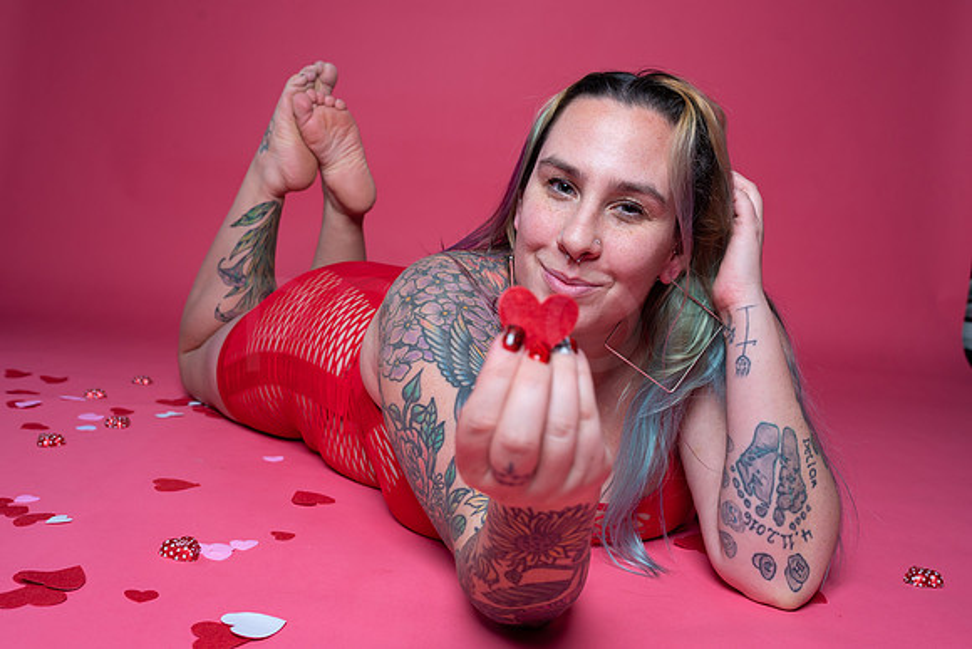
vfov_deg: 37.9
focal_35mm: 35
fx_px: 945
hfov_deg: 54.4
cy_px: 324
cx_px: 486
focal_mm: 35
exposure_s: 1/160
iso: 100
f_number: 8
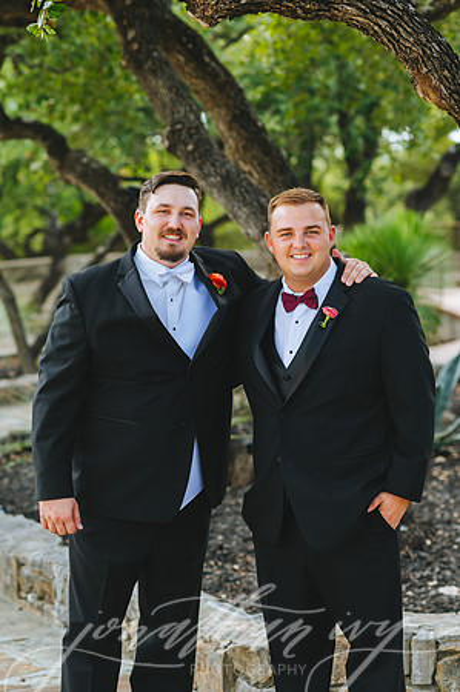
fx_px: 1633
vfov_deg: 23.9
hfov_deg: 16.0
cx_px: 230
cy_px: 346
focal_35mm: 85
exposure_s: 1/800
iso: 320
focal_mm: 85
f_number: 3.5
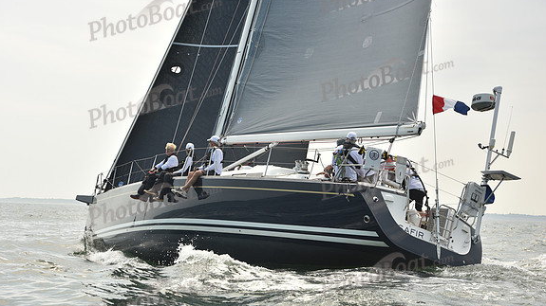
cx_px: 272
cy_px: 140
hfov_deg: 28.6
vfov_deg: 16.3
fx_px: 1071
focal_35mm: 74
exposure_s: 1/800
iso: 250
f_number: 7.1
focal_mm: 70
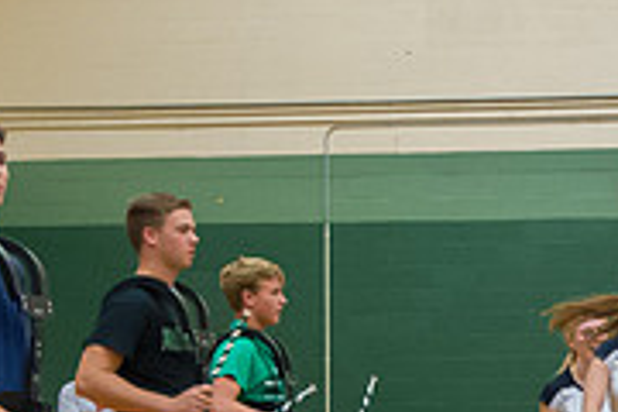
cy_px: 443
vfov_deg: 9.7
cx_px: 764
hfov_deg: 14.2
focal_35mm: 140
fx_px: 2403
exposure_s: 1/320
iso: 8000
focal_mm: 34
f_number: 4.5
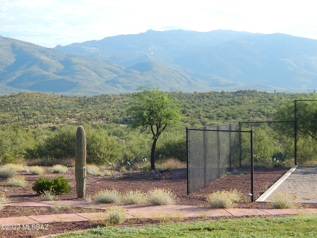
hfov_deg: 26.0
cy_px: 119
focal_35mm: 75
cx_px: 158
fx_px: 687
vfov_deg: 19.6
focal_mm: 13.5
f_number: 4.2
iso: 125
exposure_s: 1/400
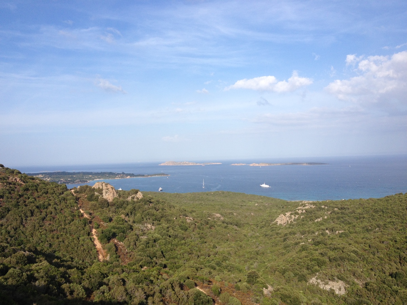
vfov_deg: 40.7
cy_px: 152
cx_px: 204
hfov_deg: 52.6
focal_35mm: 35
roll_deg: +2.0
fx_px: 412
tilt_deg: -3.6
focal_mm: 4.28
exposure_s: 1/1534
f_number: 2.4
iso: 50
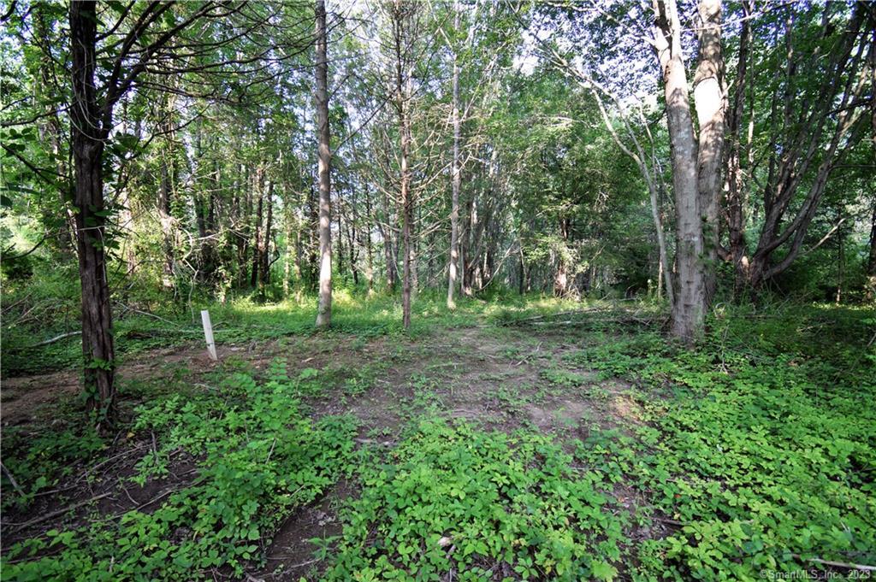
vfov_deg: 77.2
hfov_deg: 100.4
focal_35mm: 15
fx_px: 365
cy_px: 291
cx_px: 438
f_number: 4.5
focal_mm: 10
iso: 200
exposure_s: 1/50
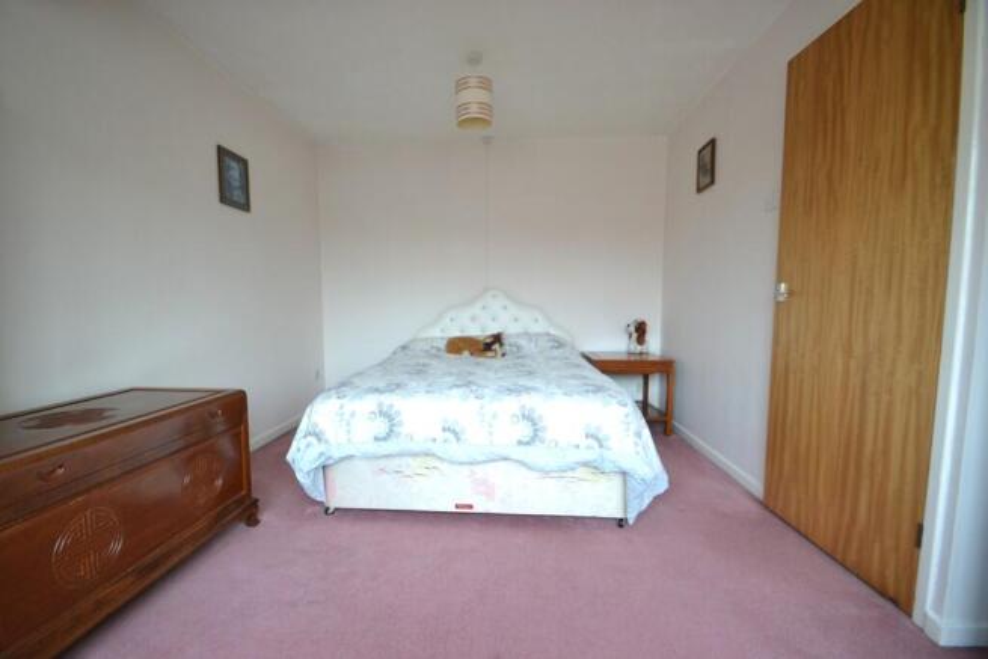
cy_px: 330
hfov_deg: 100.4
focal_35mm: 15
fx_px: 412
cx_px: 494
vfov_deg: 77.4
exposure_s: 1/60
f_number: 3.5
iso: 640
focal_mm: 10
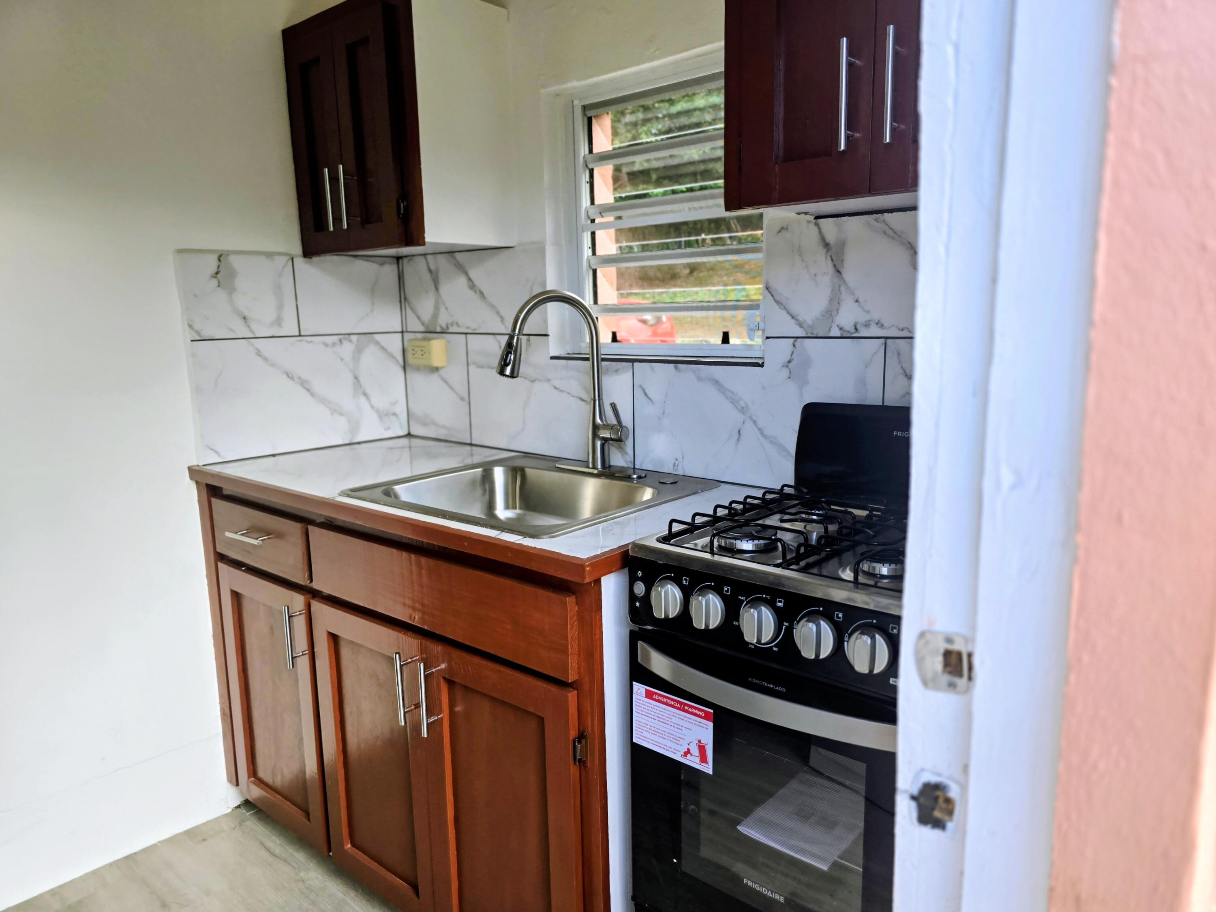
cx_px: 608
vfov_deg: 58.9
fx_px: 808
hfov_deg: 73.9
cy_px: 456
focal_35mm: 23
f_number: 1.7
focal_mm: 6.3
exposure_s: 1/120
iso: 64
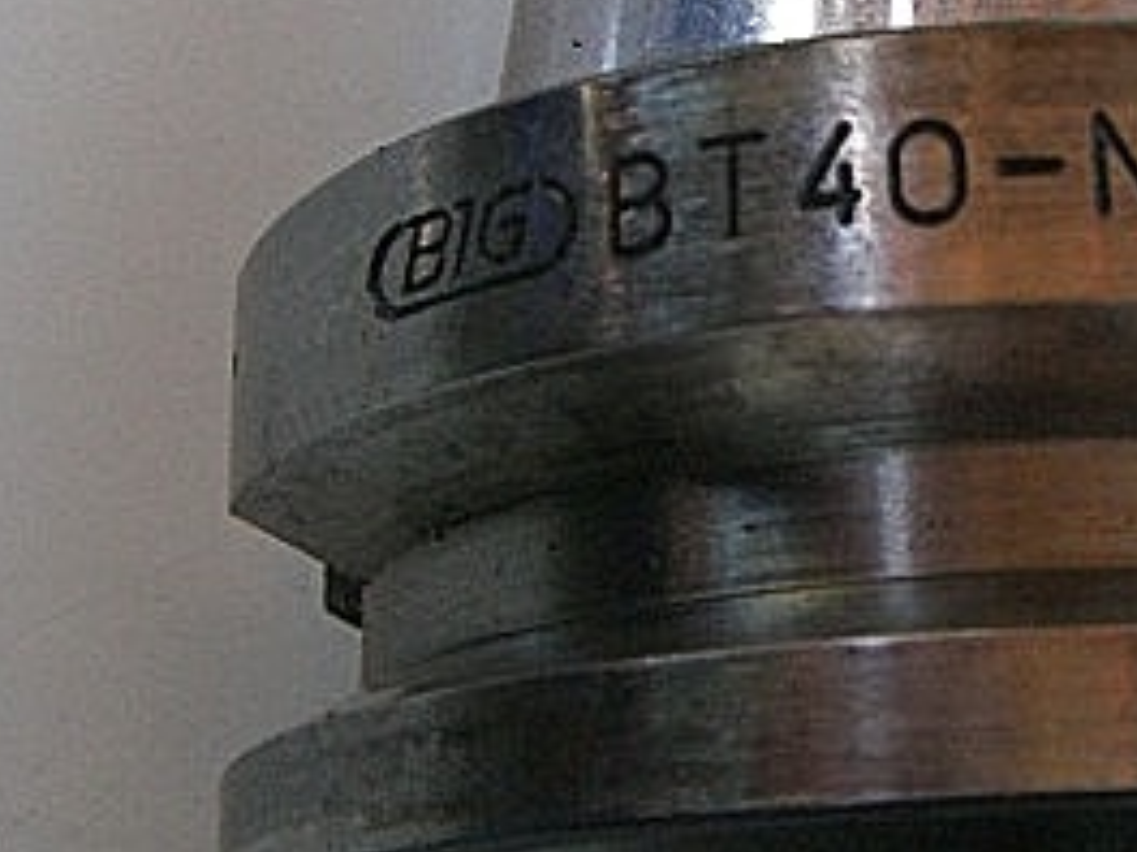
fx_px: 3022
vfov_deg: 16.1
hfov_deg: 20.8
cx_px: 1051
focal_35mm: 92
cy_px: 379
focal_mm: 6.2
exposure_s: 1/80
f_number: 2.7
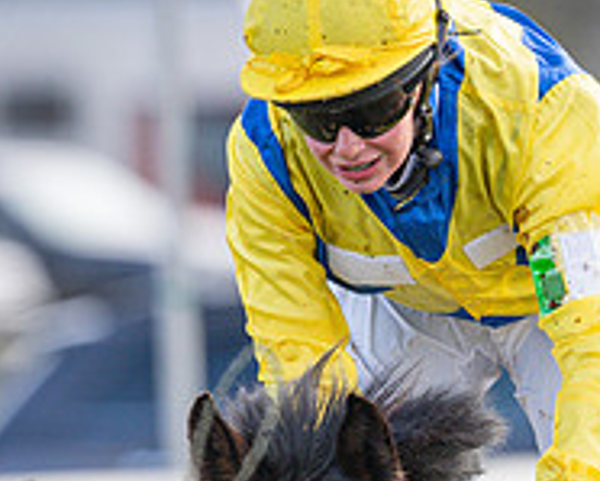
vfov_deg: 0.9
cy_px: 545
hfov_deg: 1.1
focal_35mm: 1771
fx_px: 31465
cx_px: 112
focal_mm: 400
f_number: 4.5
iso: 640
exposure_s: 1/1000
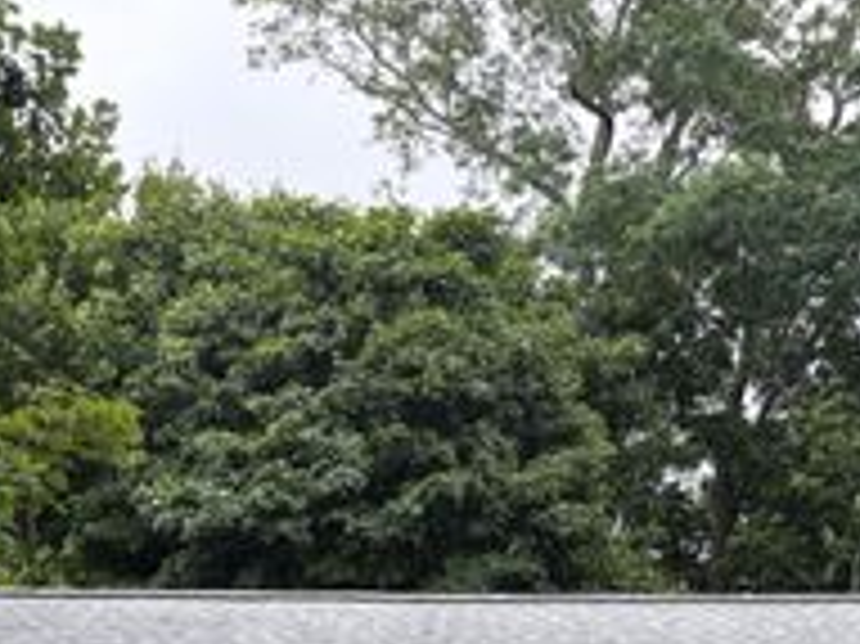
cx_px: 563
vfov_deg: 19.9
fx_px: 1688
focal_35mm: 68
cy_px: 822
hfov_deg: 28.4
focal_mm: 5.96
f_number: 1.6
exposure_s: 1/122
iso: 40
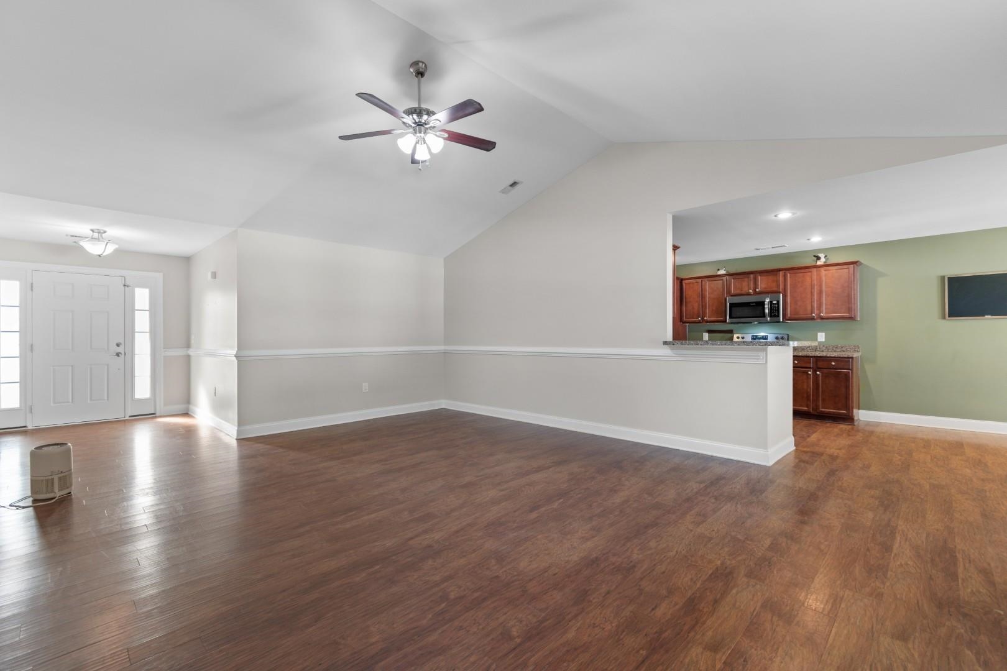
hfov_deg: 100.4
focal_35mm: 15
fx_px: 420
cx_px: 504
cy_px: 336
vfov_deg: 77.3
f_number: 4.5
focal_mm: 10
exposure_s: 1/2
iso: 100
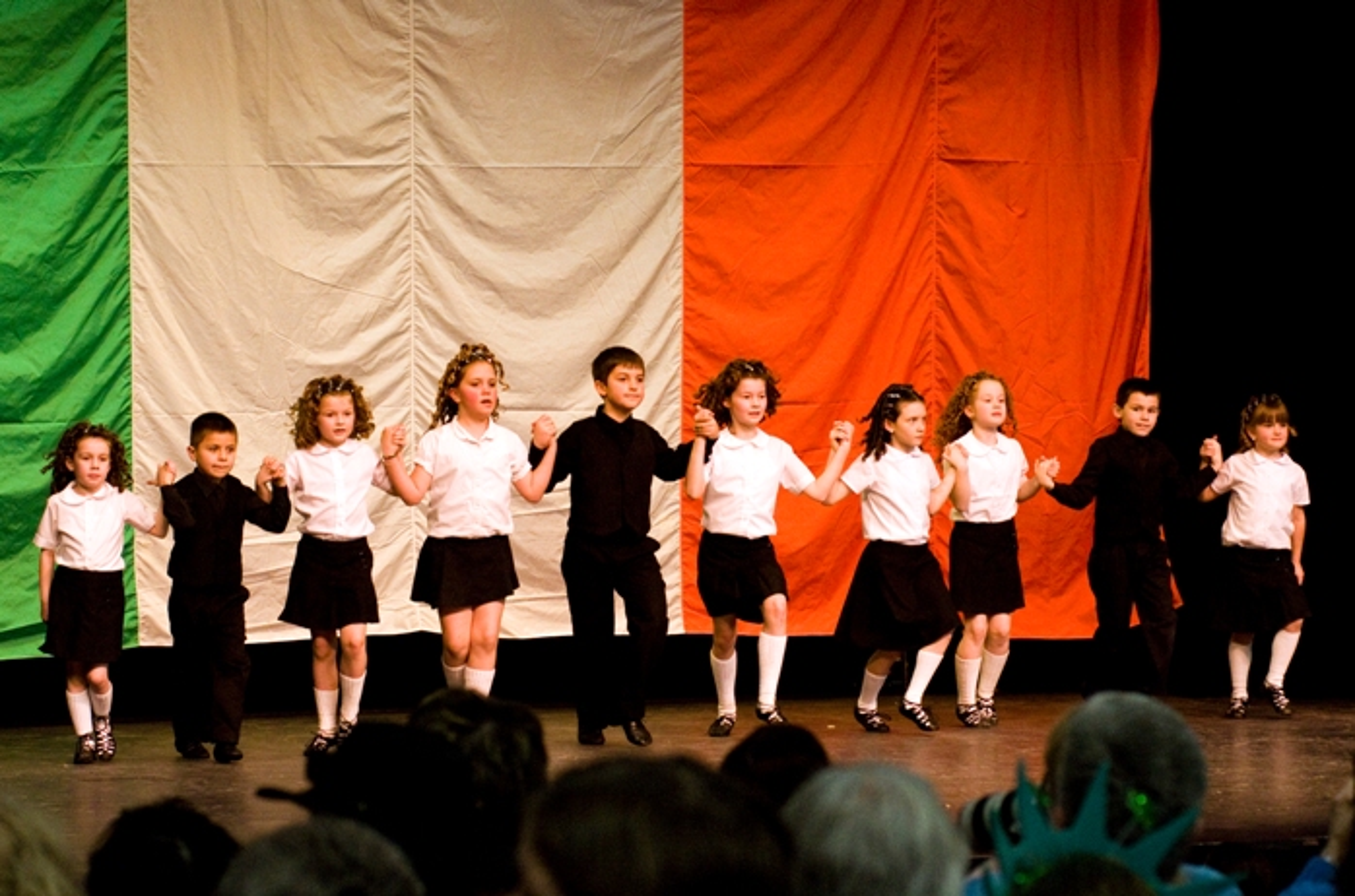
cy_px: 448
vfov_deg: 11.4
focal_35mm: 120
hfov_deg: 17.1
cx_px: 678
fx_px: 4506
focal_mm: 80
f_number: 5.6
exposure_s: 1/250
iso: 1250
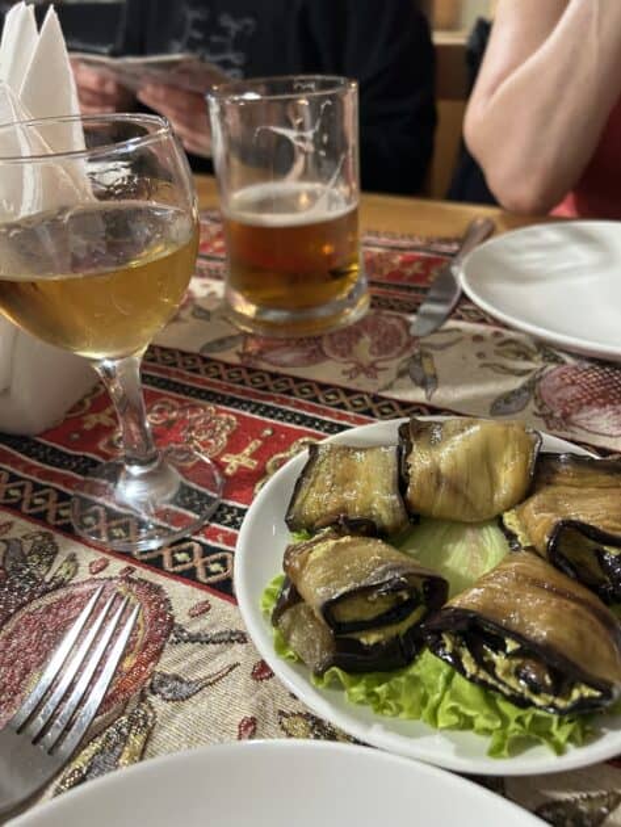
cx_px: 310
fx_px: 621
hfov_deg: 53.1
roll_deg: +2.9
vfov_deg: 67.3
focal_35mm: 26
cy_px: 414
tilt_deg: -34.8
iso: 320
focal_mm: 5.7
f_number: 1.5
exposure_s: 1/50
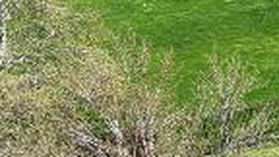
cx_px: 918
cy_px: 394
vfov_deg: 6.2
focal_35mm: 186
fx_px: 1376
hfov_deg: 8.8
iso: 100
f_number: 2.8
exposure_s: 1/1000
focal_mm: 12.29
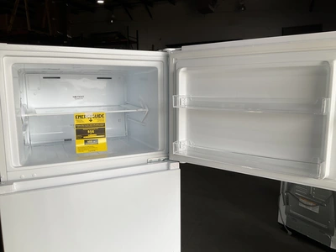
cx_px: 168
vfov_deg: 48.2
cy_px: 126
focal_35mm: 29
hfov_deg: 61.7
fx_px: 281
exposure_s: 1/300
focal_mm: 3
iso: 25
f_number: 1.8
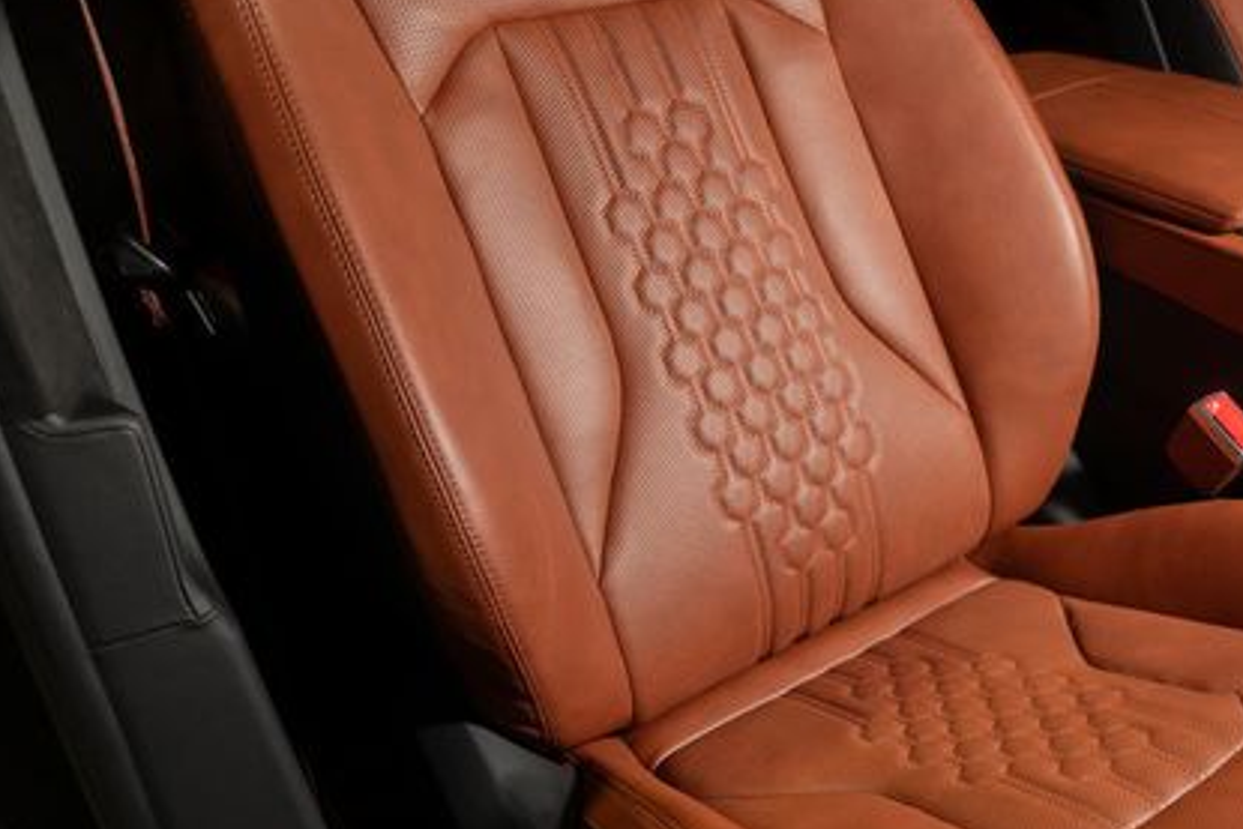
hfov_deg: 49.6
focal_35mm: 37
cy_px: 618
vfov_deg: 35.2
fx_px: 1278
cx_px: 943
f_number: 3.5
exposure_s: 1/50
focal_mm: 24
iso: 400
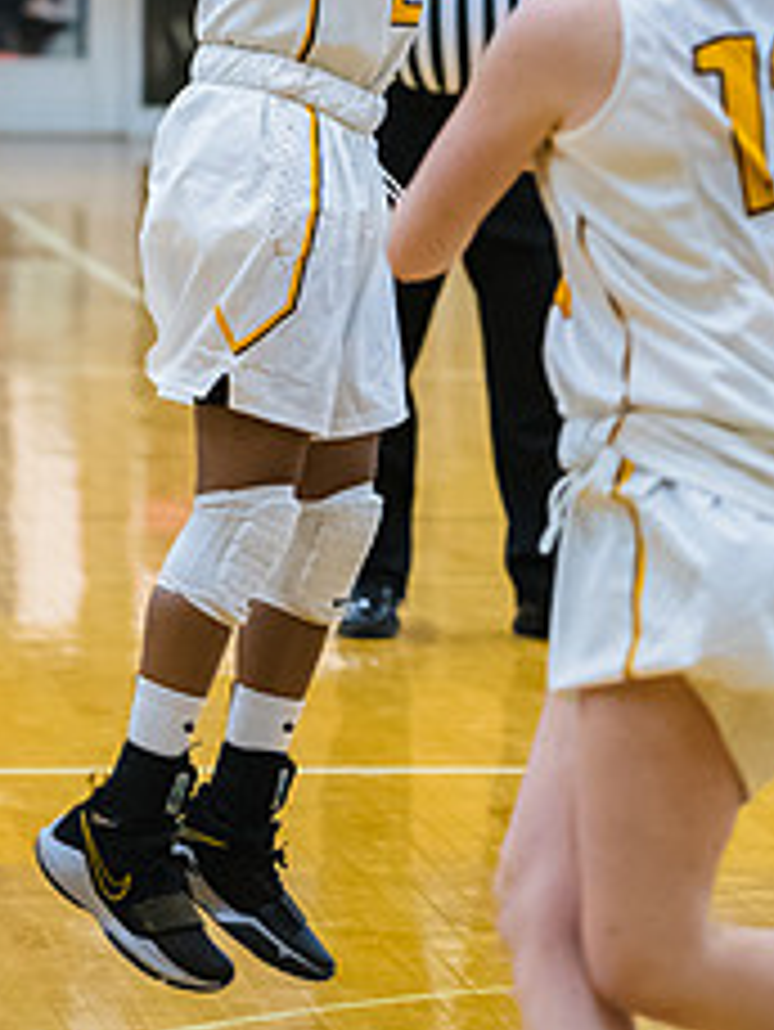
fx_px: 8608
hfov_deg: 5.1
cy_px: 135
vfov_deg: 6.8
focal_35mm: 289
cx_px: 333
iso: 3200
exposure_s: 1/400
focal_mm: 102
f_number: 3.2
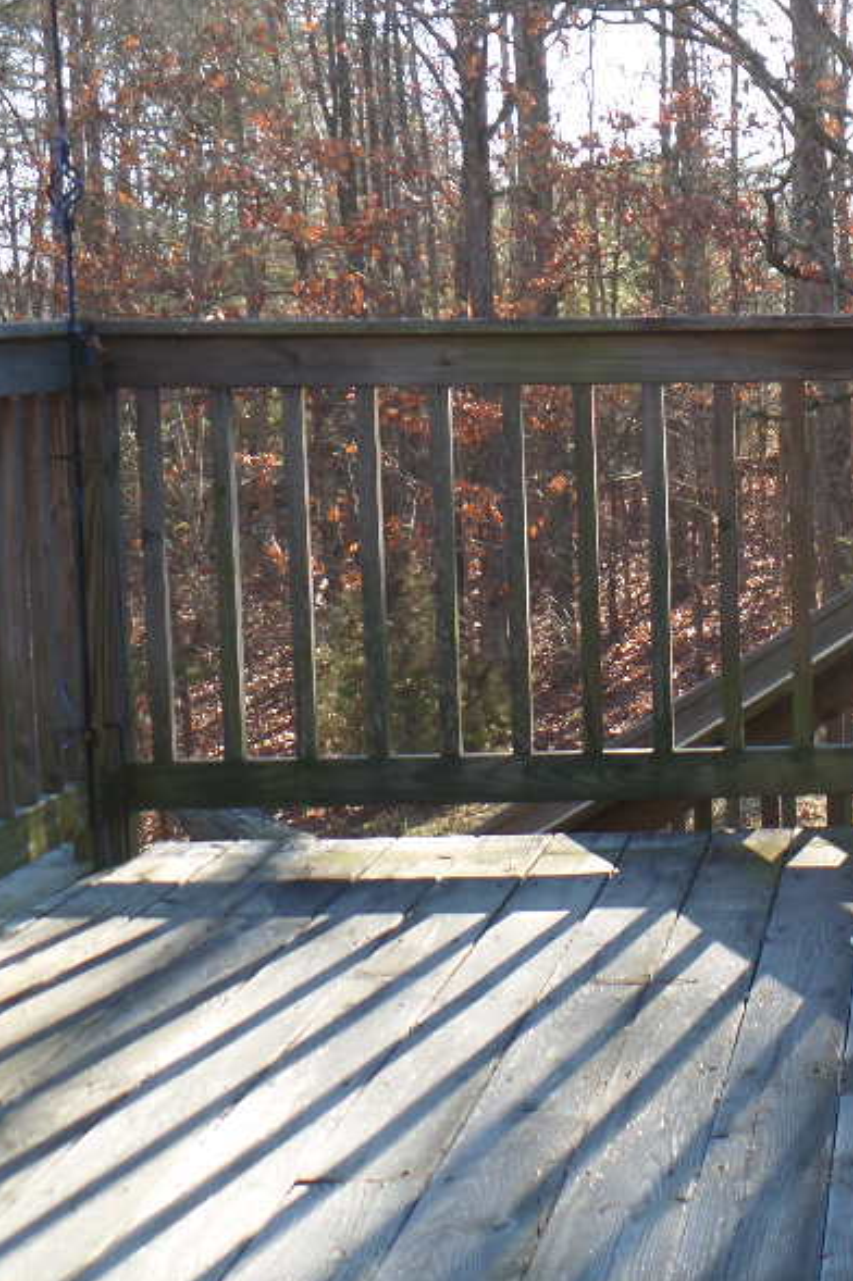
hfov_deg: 16.9
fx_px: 2704
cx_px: 1095
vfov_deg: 26.7
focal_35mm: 76
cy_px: 679
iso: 100
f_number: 3.2
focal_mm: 7.5
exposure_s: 1/180
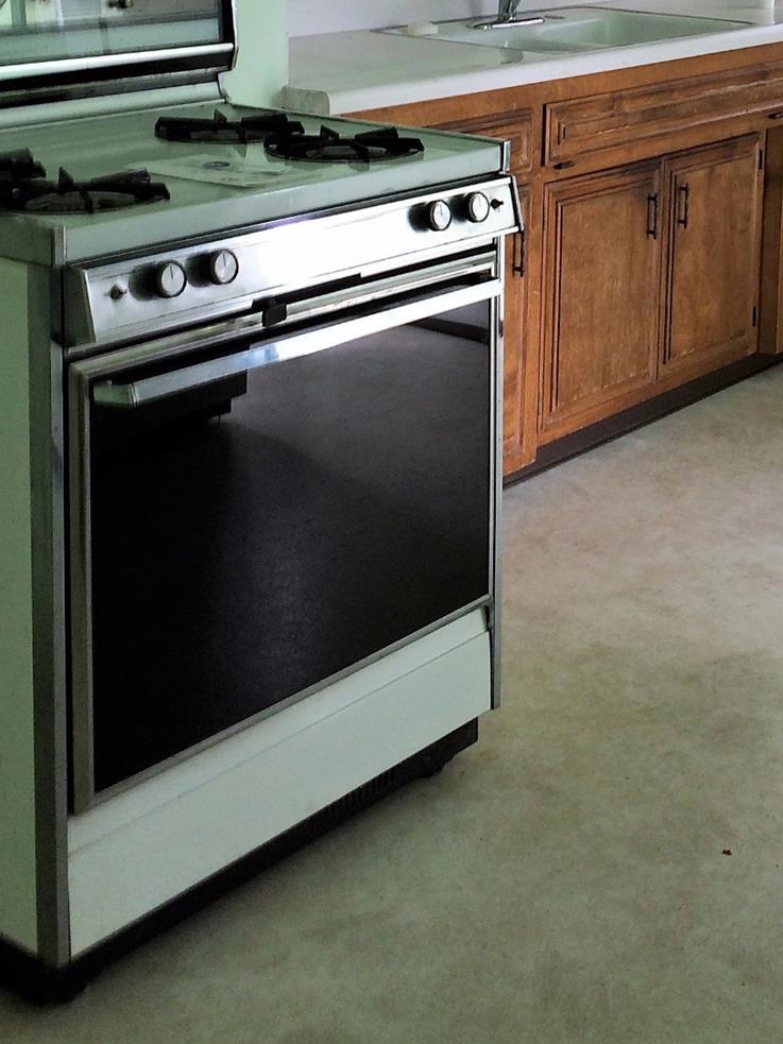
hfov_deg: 24.5
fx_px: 1780
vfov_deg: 31.0
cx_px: 601
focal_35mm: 59
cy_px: 70
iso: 50
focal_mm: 4.15
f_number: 2.2
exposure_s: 1/60
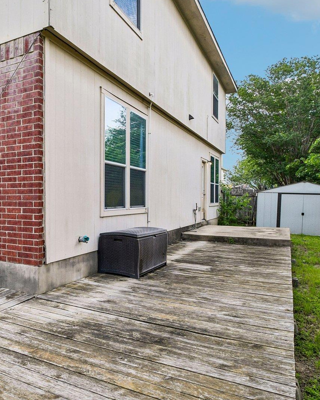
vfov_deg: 64.0
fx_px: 320
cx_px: 60
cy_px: 187
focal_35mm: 27
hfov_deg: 49.7
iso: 400
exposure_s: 1/400
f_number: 8
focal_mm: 10
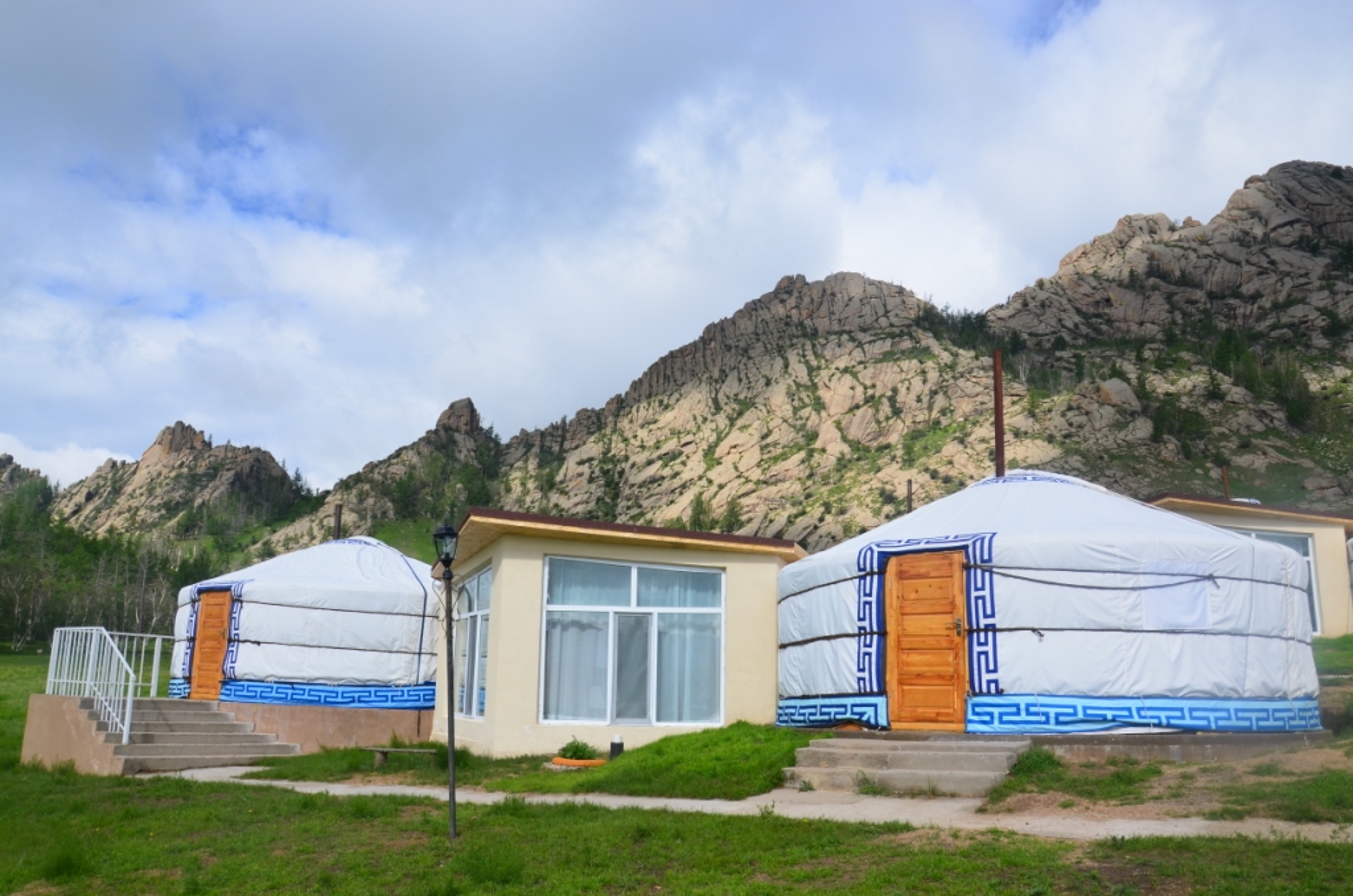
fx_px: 1013
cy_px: 448
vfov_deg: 47.7
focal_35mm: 27
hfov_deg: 67.5
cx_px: 676
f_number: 11
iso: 200
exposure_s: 1/400
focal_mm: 18
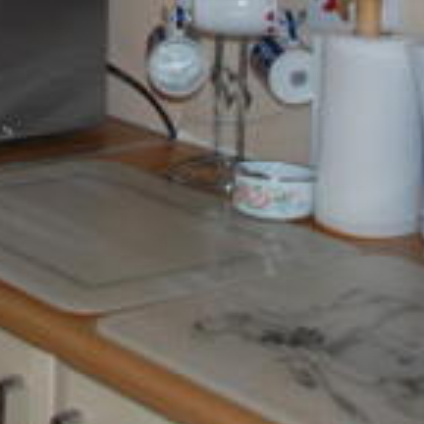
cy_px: -160
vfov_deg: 14.3
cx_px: -49
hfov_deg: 14.7
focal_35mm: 116
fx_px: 1608
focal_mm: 20
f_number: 3.8
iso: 200
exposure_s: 1/60
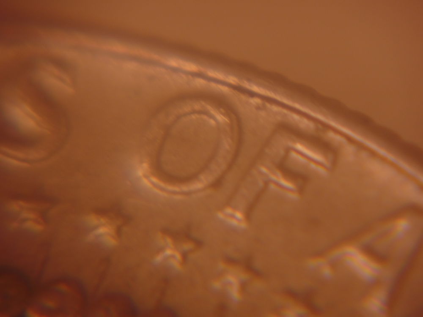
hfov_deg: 4.8
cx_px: 212
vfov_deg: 3.6
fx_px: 5022
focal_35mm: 411
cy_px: 158
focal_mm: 73.3
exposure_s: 1/30
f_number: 5.8
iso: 80
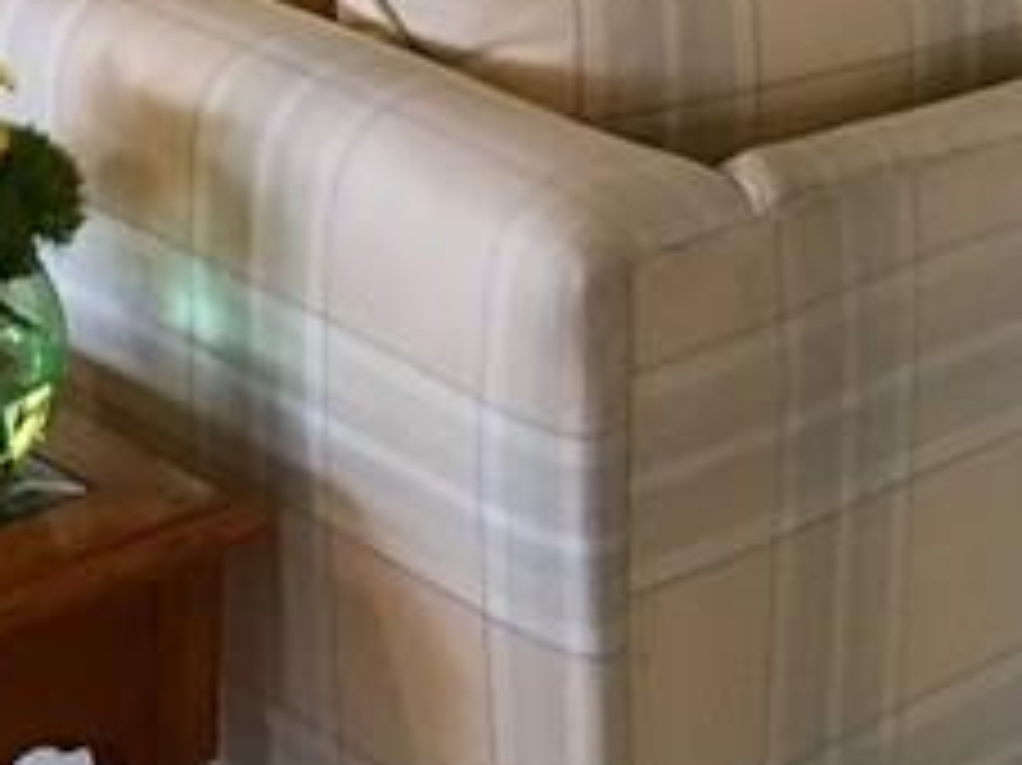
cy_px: -896
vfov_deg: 10.2
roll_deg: -1.1
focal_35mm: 131
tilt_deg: -7.9
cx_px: 230
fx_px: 3866
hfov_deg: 15.0
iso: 125
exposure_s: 1/30
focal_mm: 4.15
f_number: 2.2
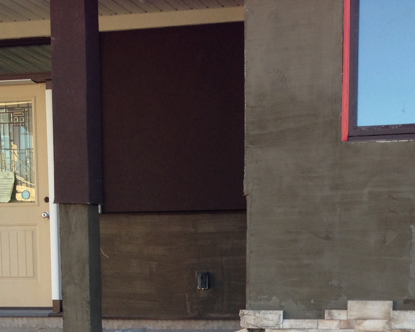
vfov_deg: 17.0
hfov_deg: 22.2
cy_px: 408
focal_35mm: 86
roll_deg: -0.2
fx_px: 1056
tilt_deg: -7.5
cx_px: 247
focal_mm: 4.12
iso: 50
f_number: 2.4
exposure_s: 1/196
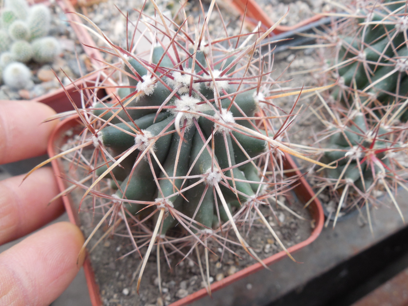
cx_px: 204
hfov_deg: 58.4
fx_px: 365
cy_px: 153
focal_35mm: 31
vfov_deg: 45.4
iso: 160
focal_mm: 5.6
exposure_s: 1/30
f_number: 3.6
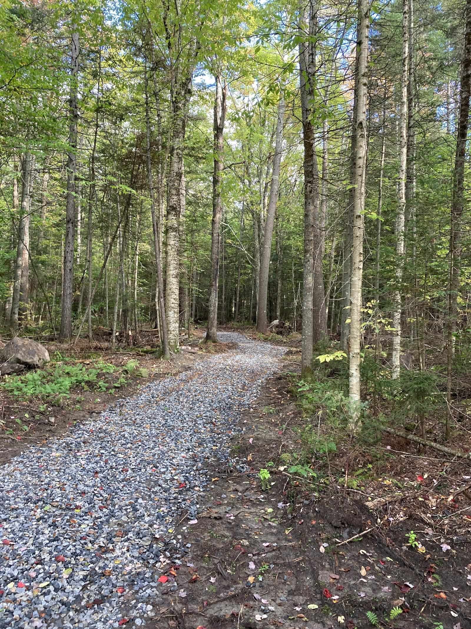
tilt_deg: +3.2
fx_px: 508
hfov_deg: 49.7
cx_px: 236
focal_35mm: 28
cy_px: 314
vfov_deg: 63.4
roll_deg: -1.4
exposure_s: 1/63
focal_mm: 3.99
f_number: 1.8
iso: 80
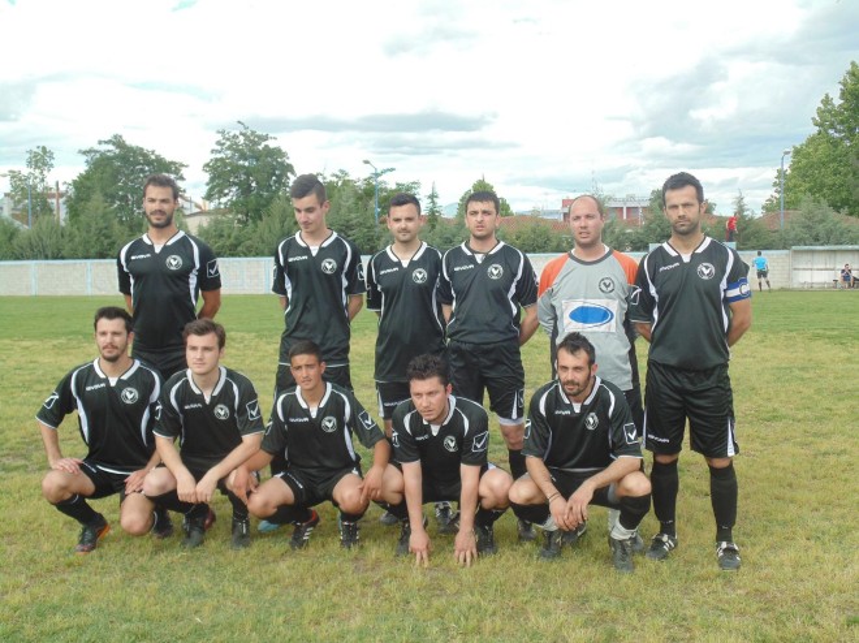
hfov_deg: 45.8
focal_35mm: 41
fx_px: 1017
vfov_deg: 35.1
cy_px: 322
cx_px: 430
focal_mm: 7.4
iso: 80
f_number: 3.6
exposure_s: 1/320
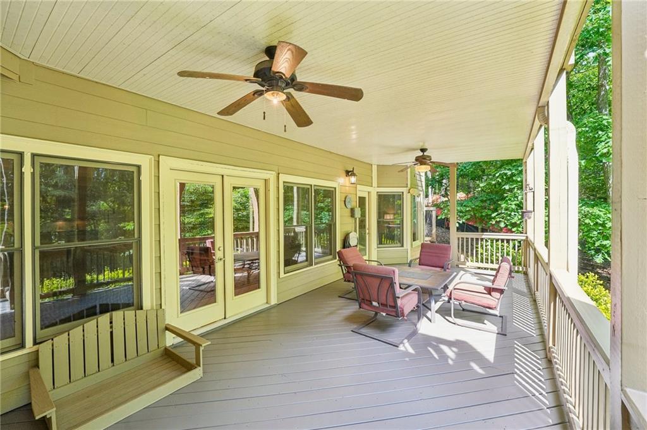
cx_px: 324
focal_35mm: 14
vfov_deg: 81.1
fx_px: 251
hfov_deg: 104.3
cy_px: 215
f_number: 8
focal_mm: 14
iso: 320
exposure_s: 1/80
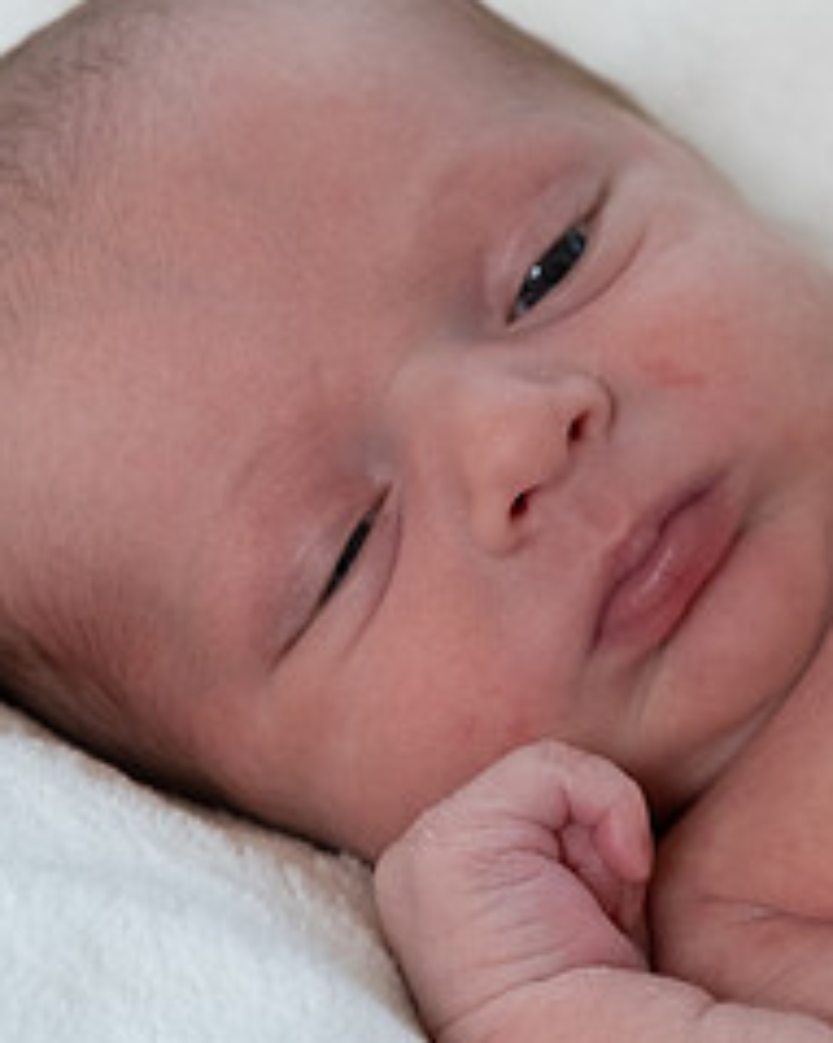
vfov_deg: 15.3
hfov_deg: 12.1
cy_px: 557
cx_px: 858
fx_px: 3885
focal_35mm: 126
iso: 800
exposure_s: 1/180
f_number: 4
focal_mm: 26.6
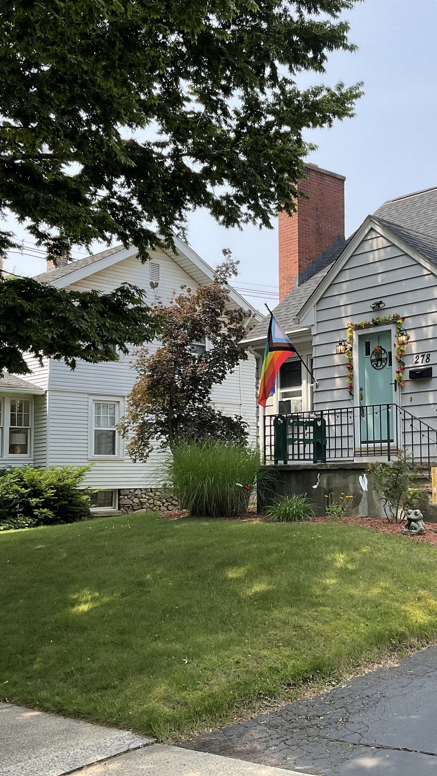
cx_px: 294
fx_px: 886
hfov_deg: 27.5
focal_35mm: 43
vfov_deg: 47.4
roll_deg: +1.2
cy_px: 389
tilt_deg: +6.1
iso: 16
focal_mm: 3
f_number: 1.8
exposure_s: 1/606
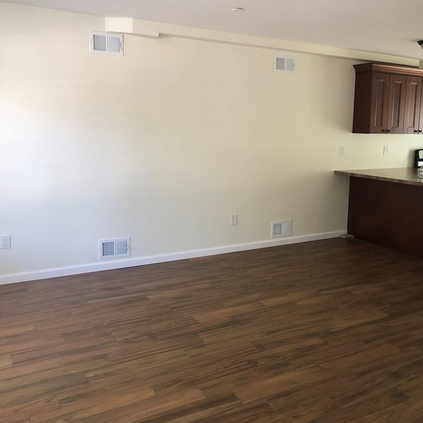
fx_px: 470
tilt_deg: -9.6
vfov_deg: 48.5
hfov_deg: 47.6
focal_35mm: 34
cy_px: 210
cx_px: 284
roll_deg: -1.2
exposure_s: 1/24
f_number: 1.8
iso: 40
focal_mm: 3.99
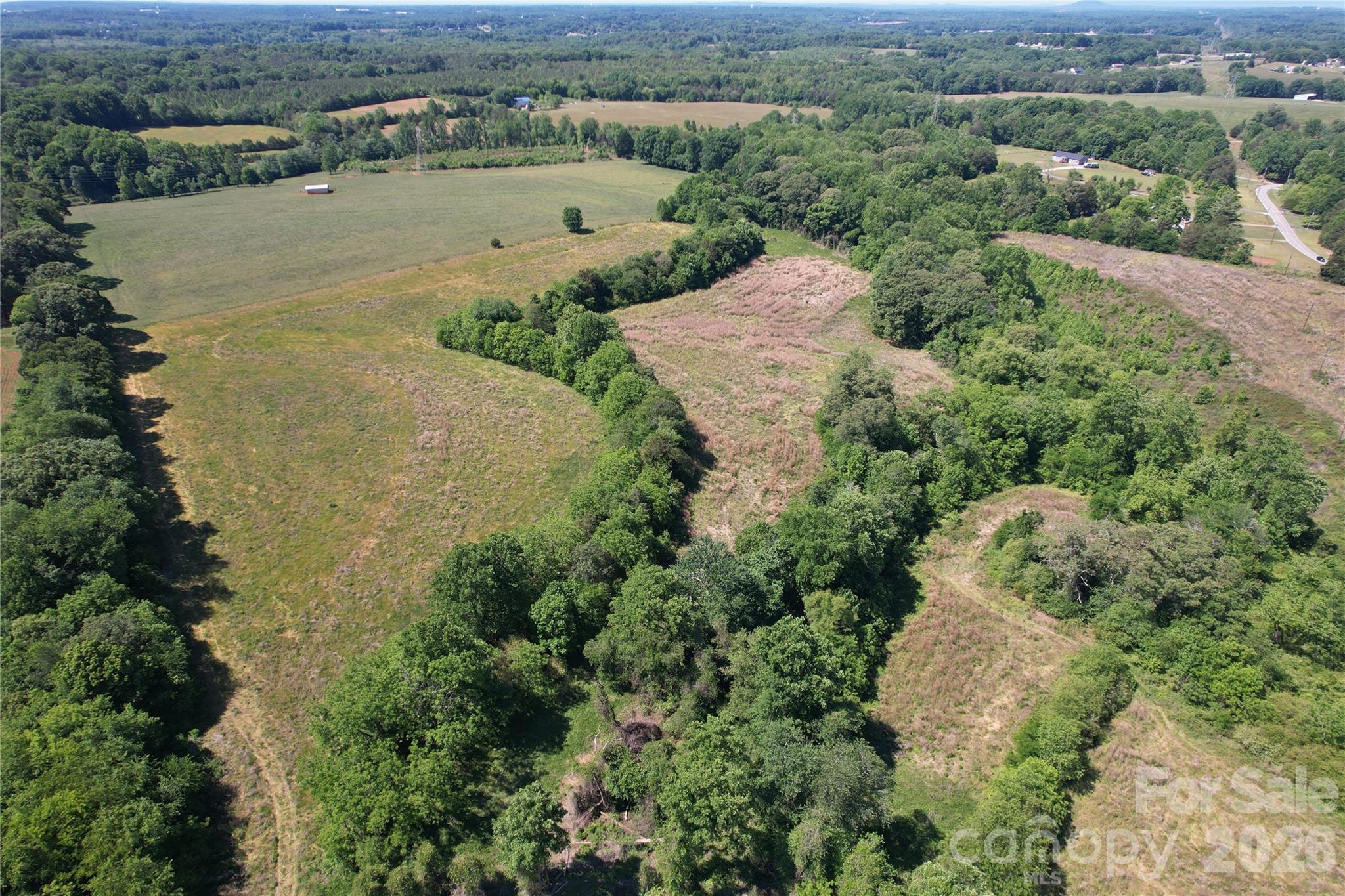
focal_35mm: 22
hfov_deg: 78.6
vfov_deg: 57.2
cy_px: 448
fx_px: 822
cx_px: 672
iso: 100
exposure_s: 1/1000
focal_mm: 8.38
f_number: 2.8
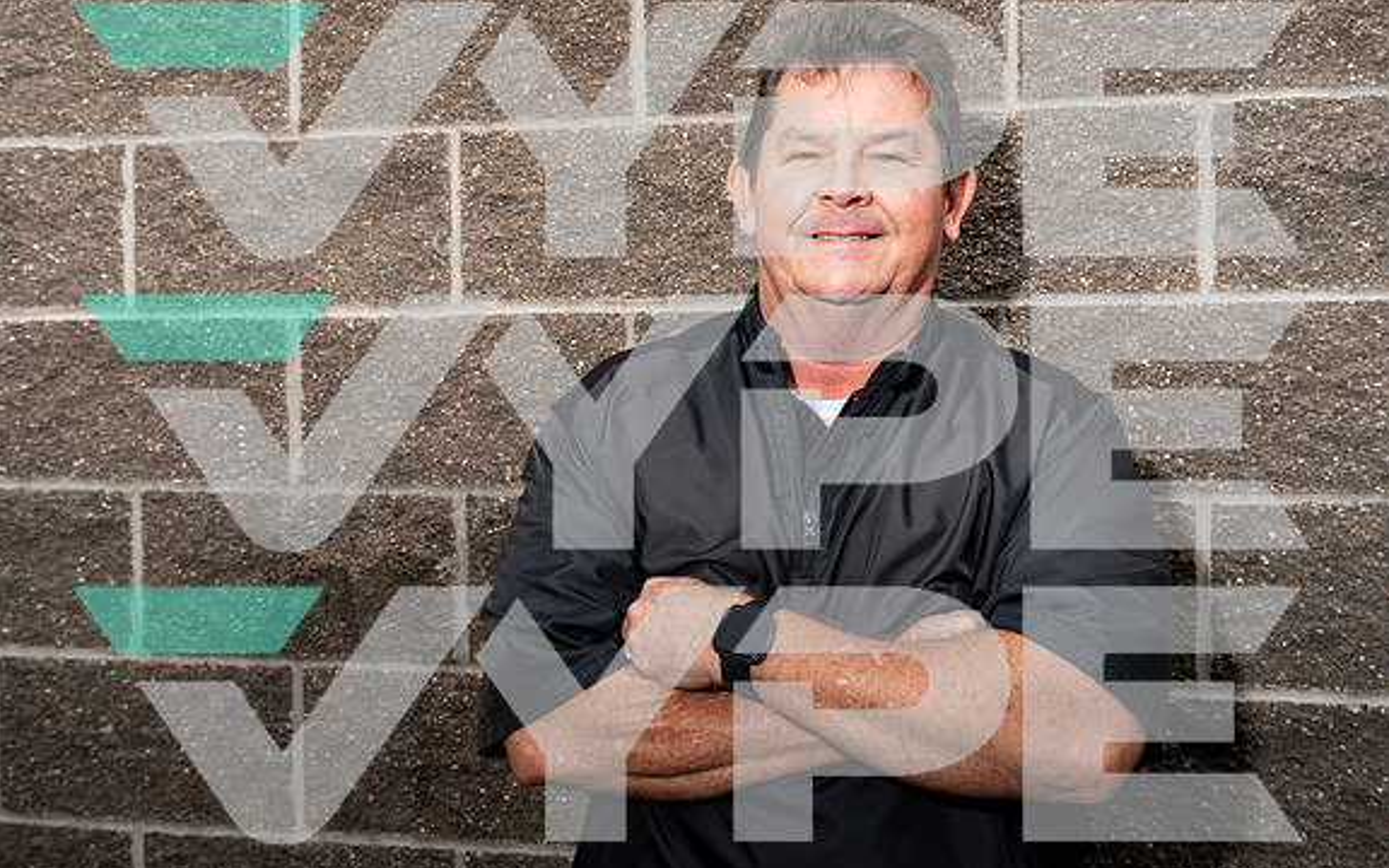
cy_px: 423
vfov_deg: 32.8
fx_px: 1476
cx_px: 694
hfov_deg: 50.4
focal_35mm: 39
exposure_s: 1/125
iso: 100
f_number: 8
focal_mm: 38
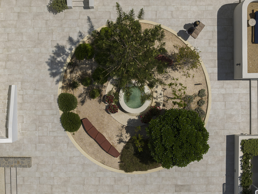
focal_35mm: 71
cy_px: 96
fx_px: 529
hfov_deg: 27.4
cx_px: 128
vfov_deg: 20.7
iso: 100
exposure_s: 1/3200
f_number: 2.8
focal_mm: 19.35
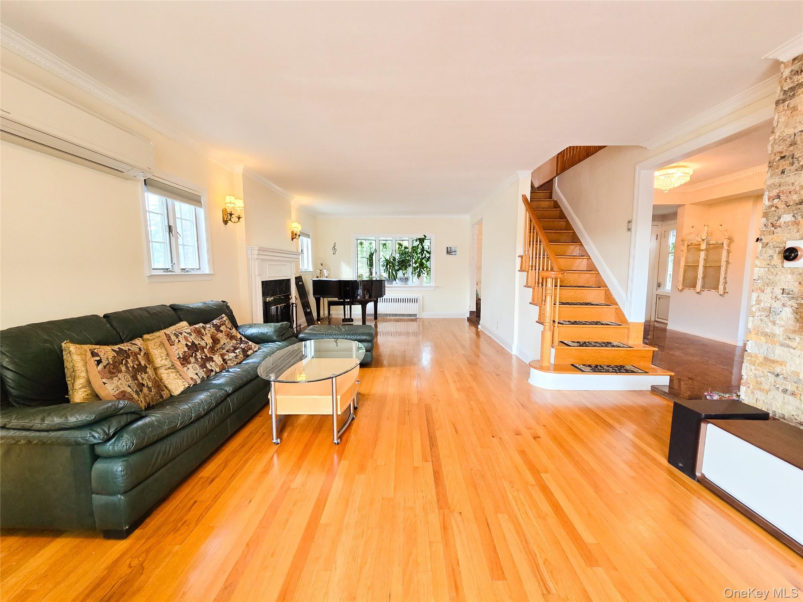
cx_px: 402
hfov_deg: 106.2
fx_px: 302
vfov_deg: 89.9
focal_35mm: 13
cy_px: 301
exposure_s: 1/60
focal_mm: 2.2
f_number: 2.2
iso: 160
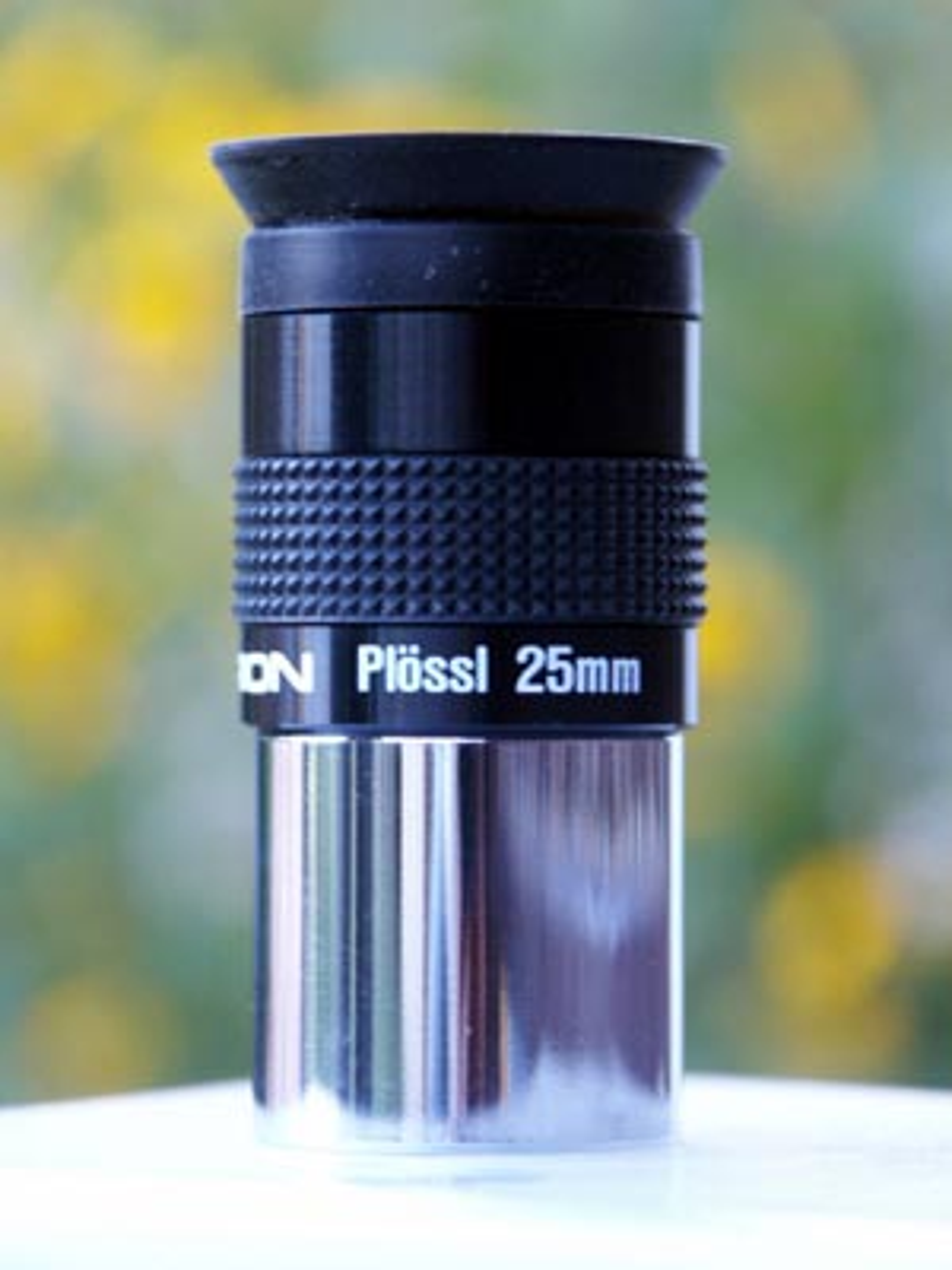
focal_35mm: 195
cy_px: 635
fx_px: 7150
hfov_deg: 7.6
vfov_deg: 10.1
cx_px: 476
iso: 100
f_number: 3.5
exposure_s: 1/10
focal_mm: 49.25
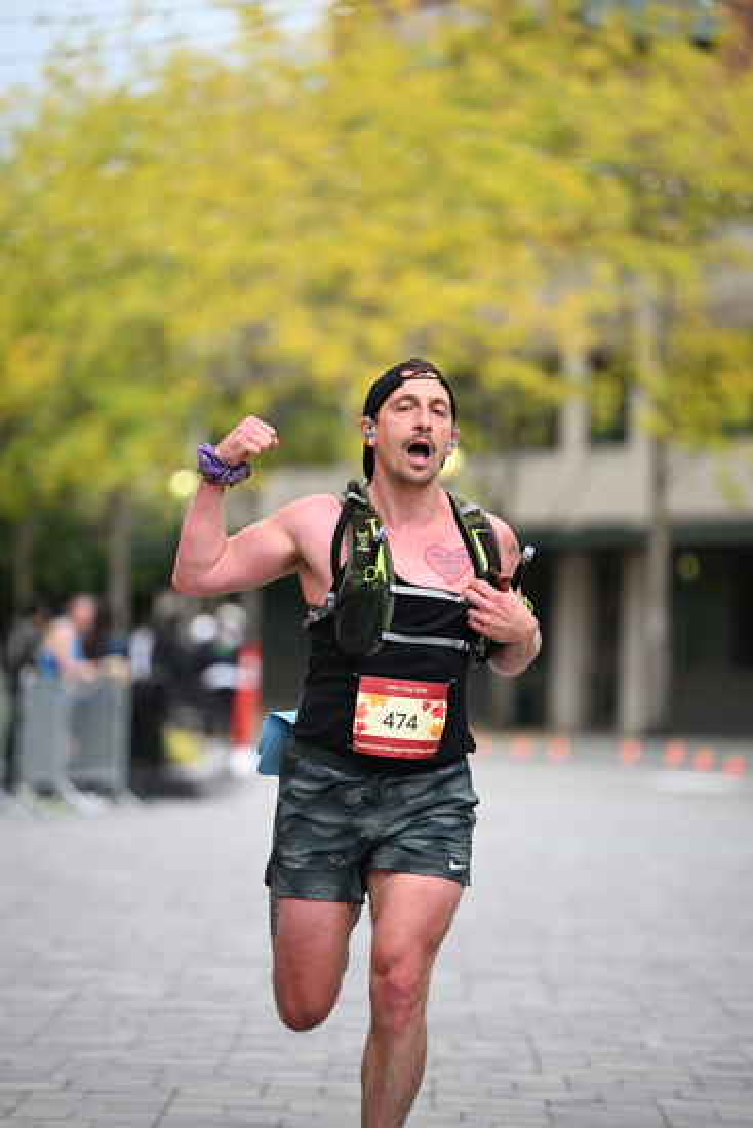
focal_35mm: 160
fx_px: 5016
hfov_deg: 8.6
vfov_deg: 12.8
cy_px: 564
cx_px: 376
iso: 640
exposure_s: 1/2000
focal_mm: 160
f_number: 2.8
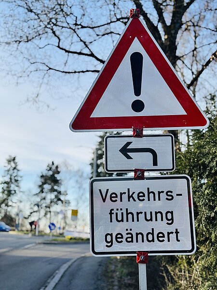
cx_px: 108
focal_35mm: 48
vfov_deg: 39.7
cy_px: 145
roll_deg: -1.3
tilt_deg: +14.2
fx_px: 401
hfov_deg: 30.3
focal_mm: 6.76
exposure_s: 1/1597
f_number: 1.78
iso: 64
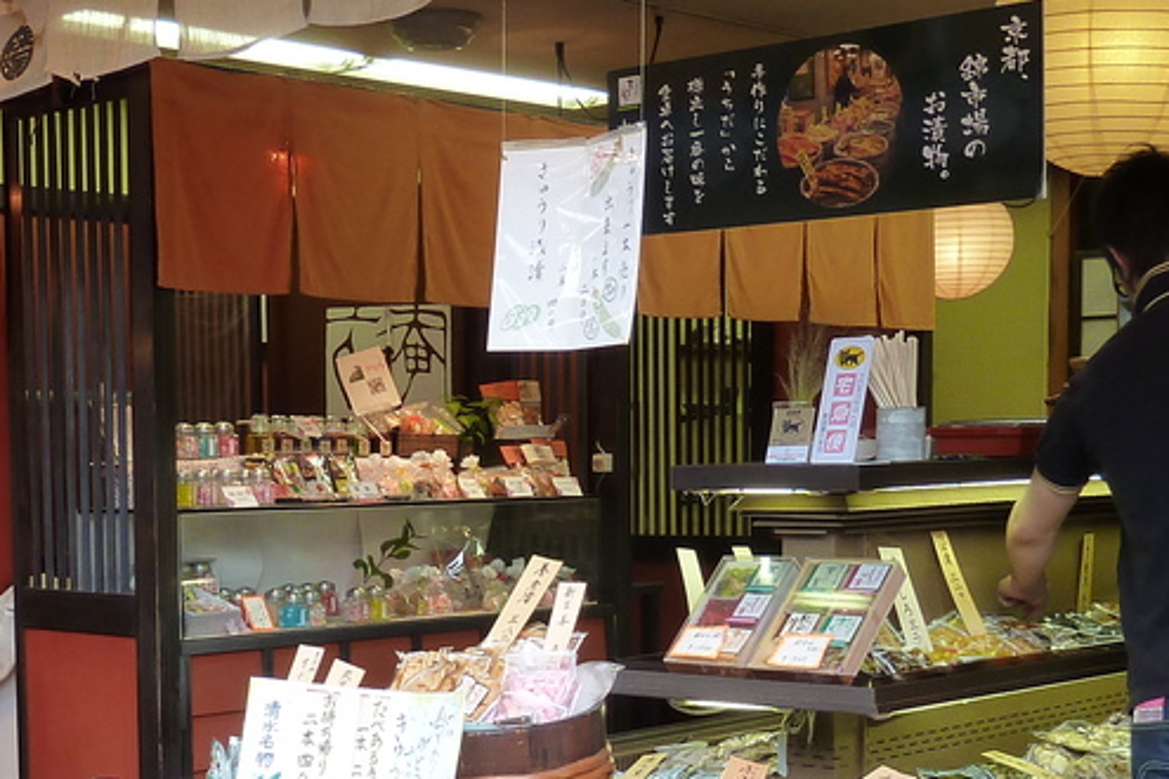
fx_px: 2046
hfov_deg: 31.7
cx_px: 406
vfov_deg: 21.2
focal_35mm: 63
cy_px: 661
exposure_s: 1/30
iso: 125
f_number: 3.3
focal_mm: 4.1
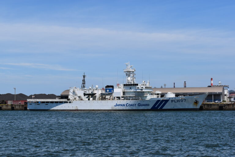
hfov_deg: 29.9
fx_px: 441
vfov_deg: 20.2
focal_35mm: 68
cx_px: 118
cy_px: 78
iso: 200
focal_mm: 45
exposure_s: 1/500
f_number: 11
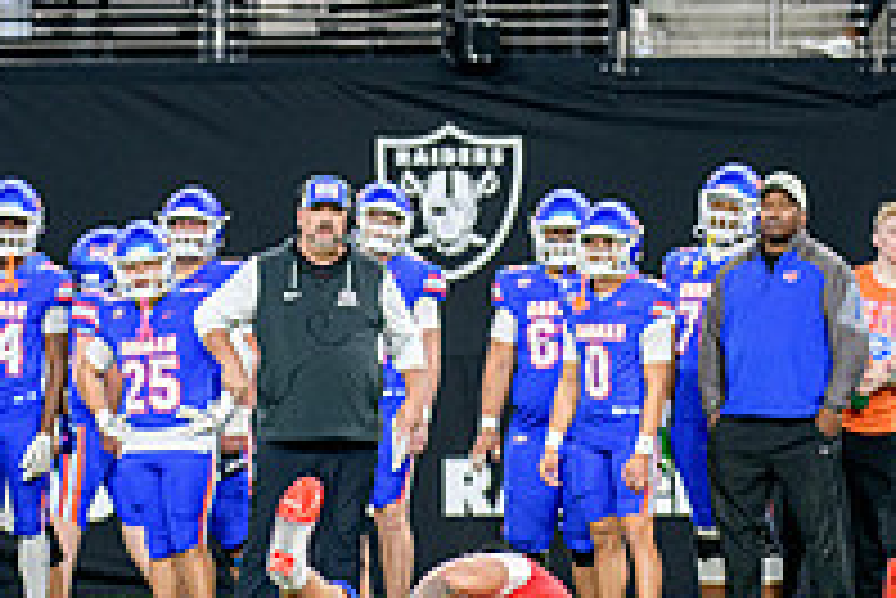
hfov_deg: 3.6
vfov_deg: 2.4
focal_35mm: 569
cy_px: 542
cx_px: 311
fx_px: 14172
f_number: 2.8
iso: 1250
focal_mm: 195
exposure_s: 1/400
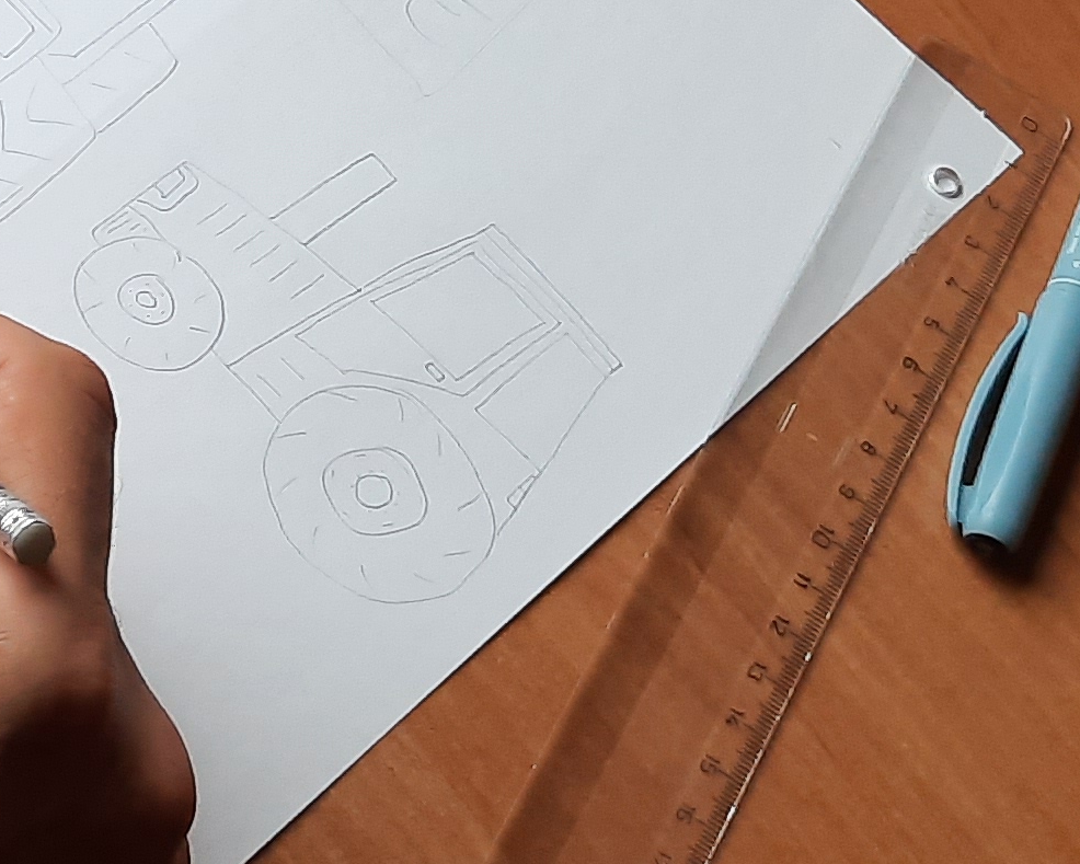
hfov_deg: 18.1
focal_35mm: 99
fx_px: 3165
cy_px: -165
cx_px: -314
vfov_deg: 15.0
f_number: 2
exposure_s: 1/50
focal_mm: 4.6
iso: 125
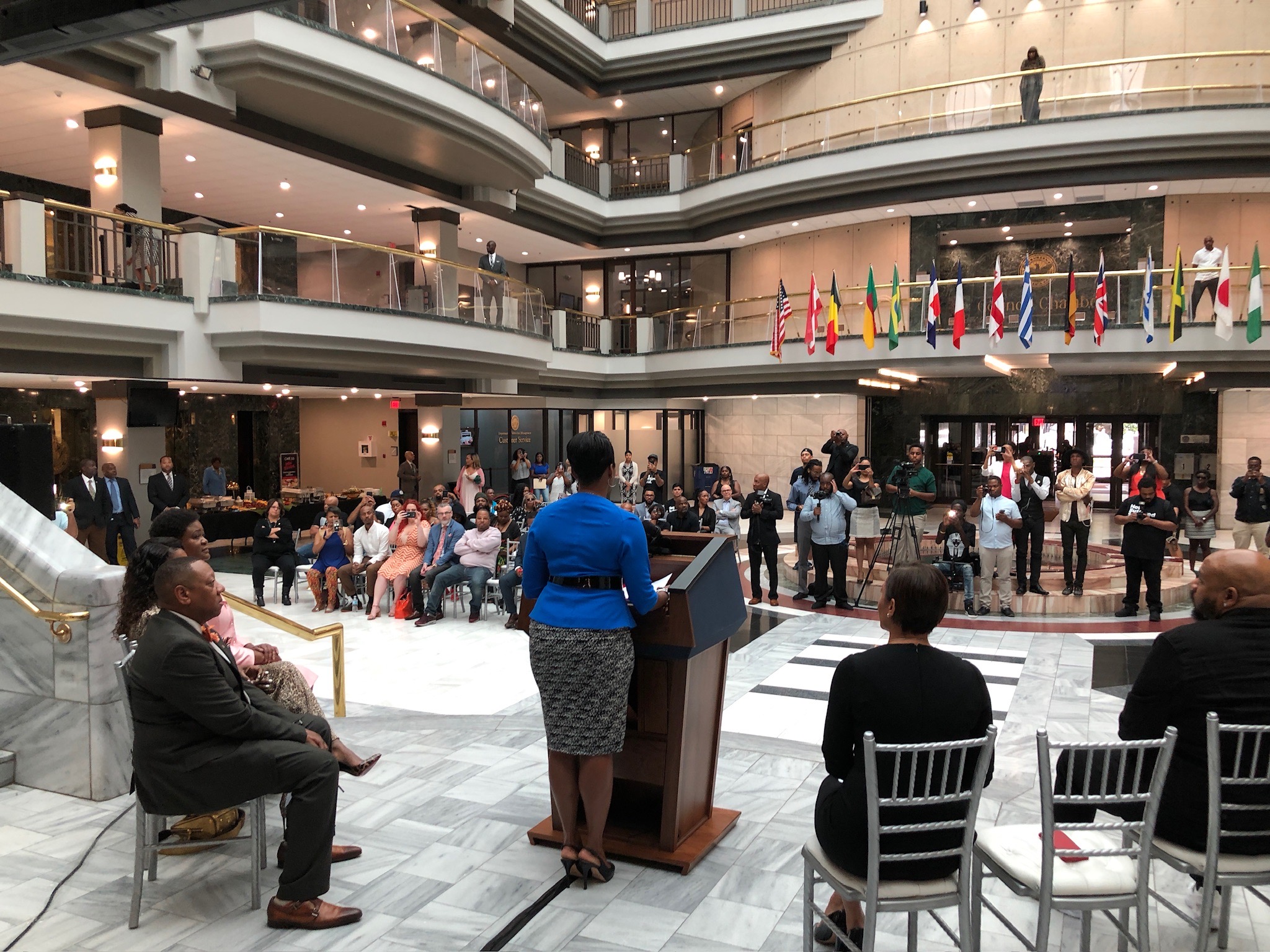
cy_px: 476
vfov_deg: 49.7
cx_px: 635
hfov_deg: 63.4
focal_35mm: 28
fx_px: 1027
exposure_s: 1/24
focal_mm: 3.99
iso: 32
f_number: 1.8
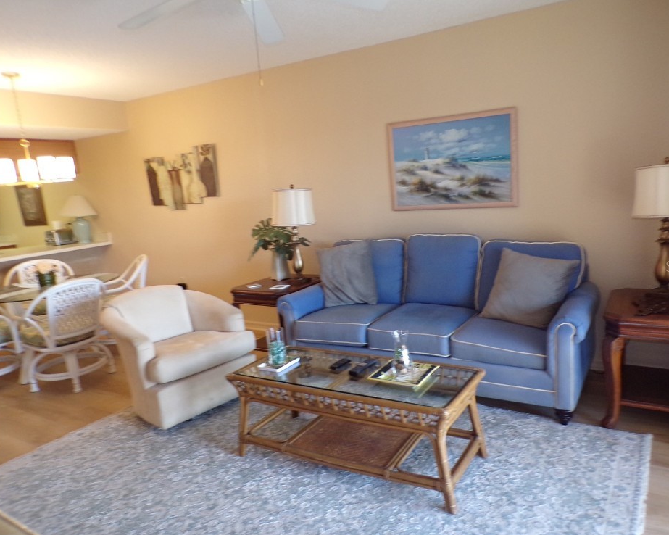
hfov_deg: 65.9
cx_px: 363
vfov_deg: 54.9
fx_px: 515
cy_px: 266
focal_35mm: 26
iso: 200
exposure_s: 1/34
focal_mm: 4.3
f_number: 3
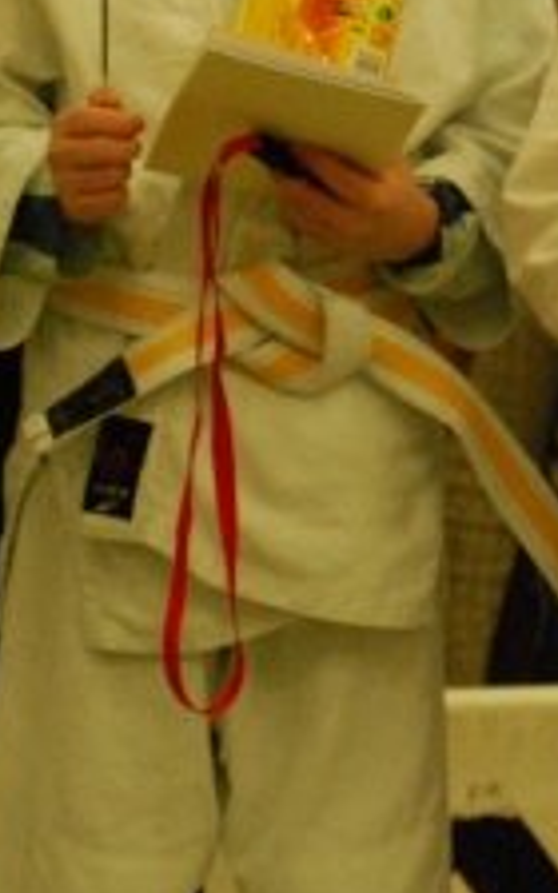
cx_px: 761
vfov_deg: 8.8
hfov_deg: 5.5
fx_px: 5753
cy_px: 96
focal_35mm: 236
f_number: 5.6
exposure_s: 1/50
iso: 1600
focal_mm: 55
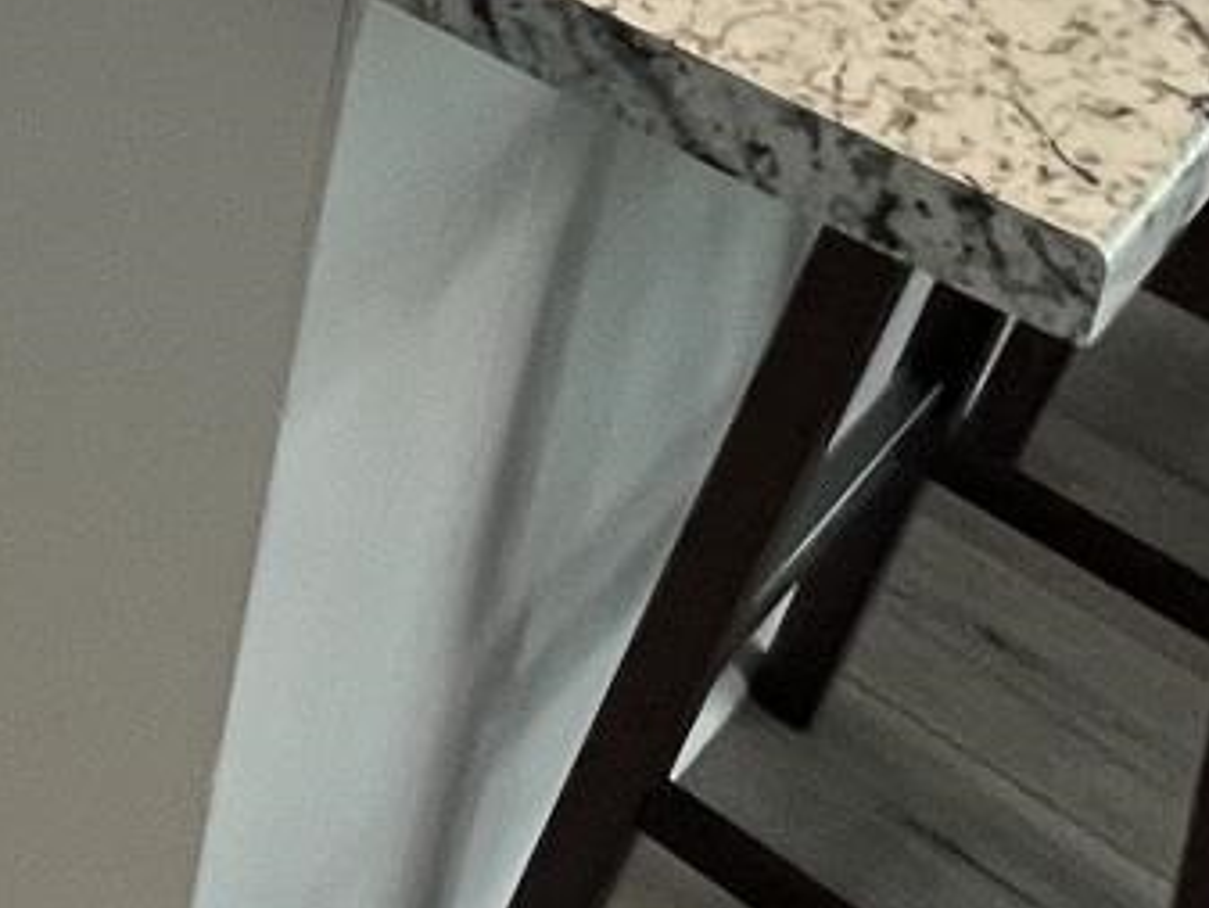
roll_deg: -1.6
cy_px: -840
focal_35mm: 79
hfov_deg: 19.9
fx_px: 2760
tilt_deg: -22.0
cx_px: -789
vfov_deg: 15.4
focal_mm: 1.57
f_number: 1.8
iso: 200
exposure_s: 1/120
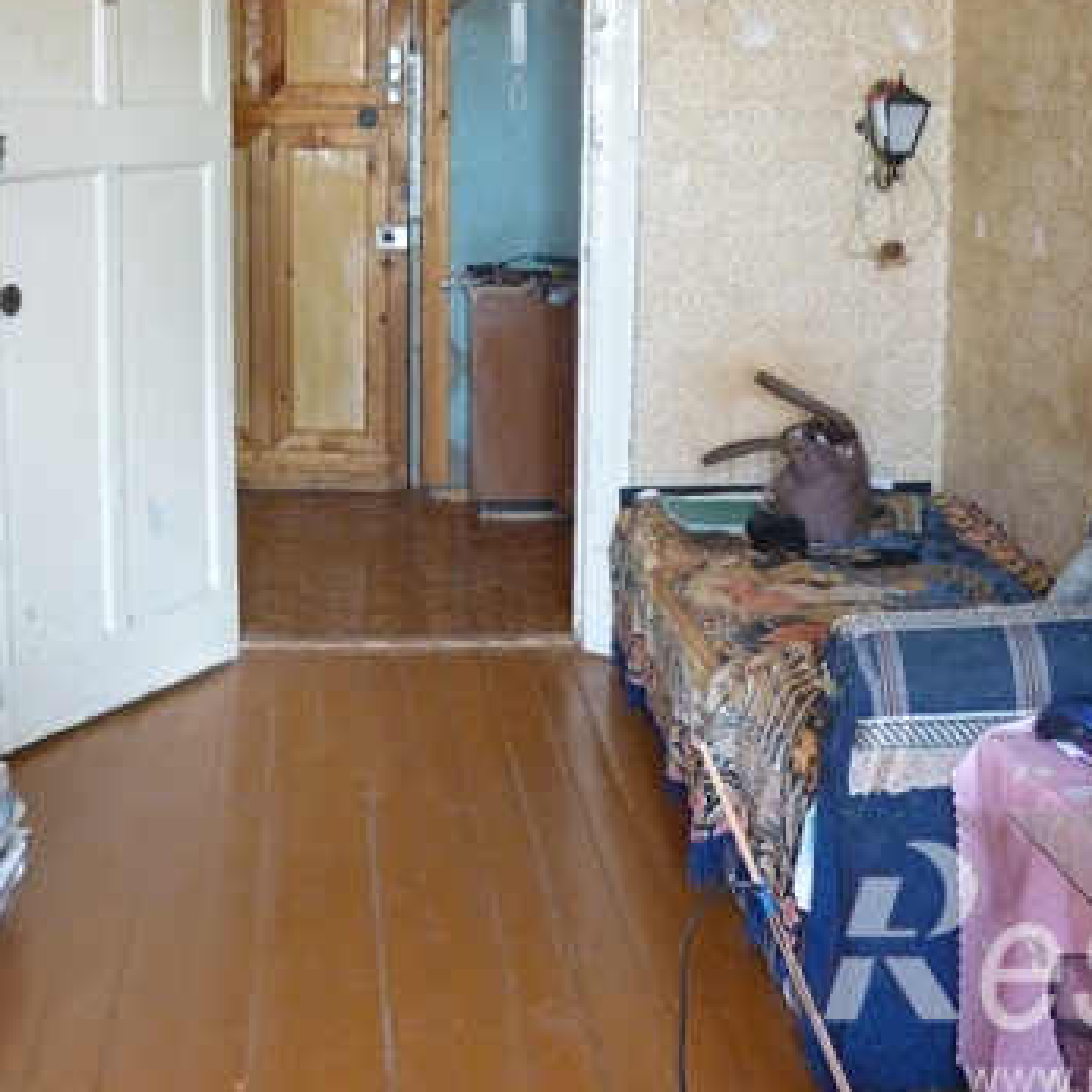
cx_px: 426
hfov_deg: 31.5
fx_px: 1927
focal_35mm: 54
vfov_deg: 31.3
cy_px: 338
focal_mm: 5.5
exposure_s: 1/30
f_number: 2.8
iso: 320
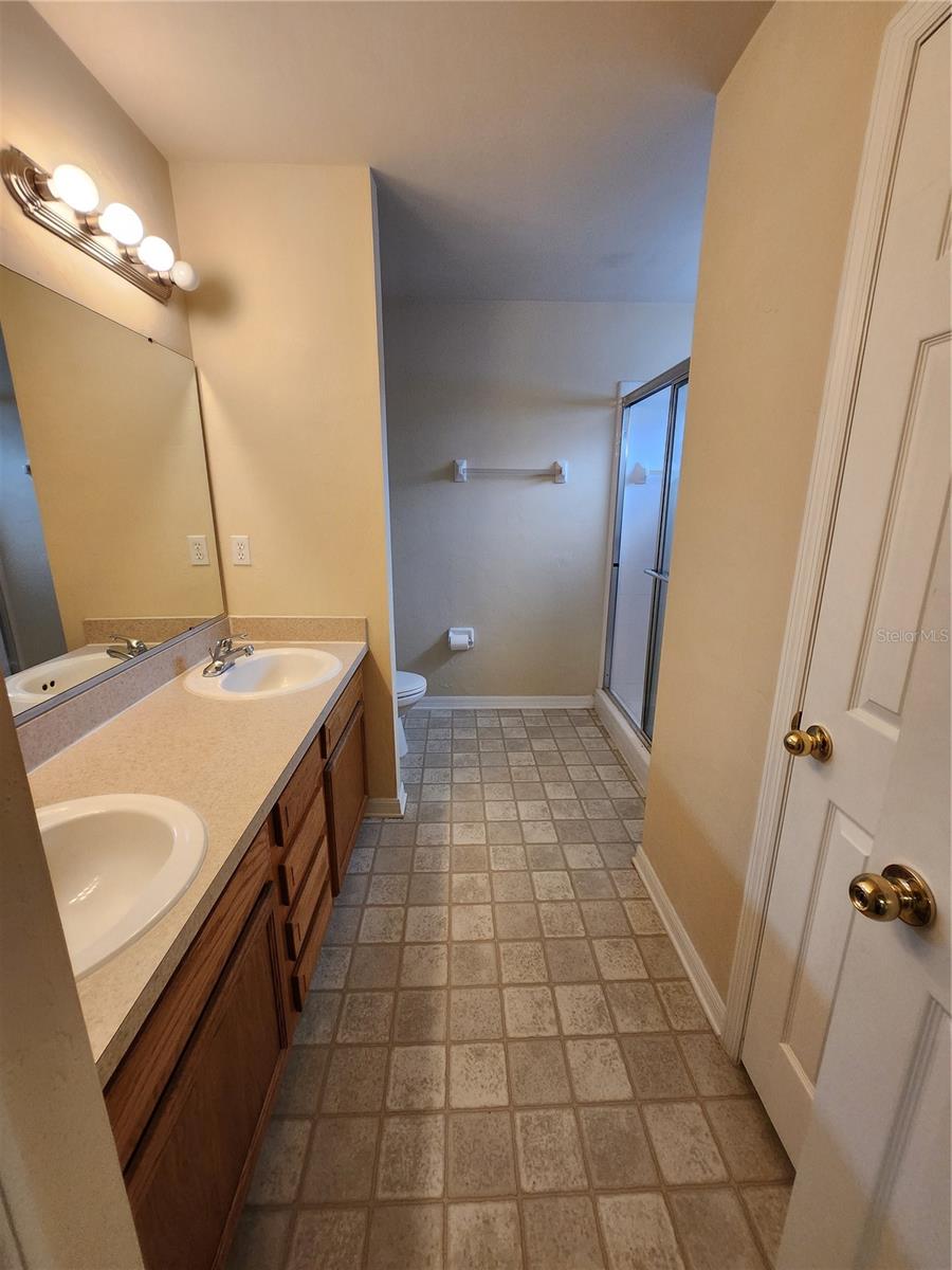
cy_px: 635
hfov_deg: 89.9
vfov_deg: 106.2
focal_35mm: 13
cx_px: 476
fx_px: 477
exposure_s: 1/60
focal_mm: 1.74
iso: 125
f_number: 2.2
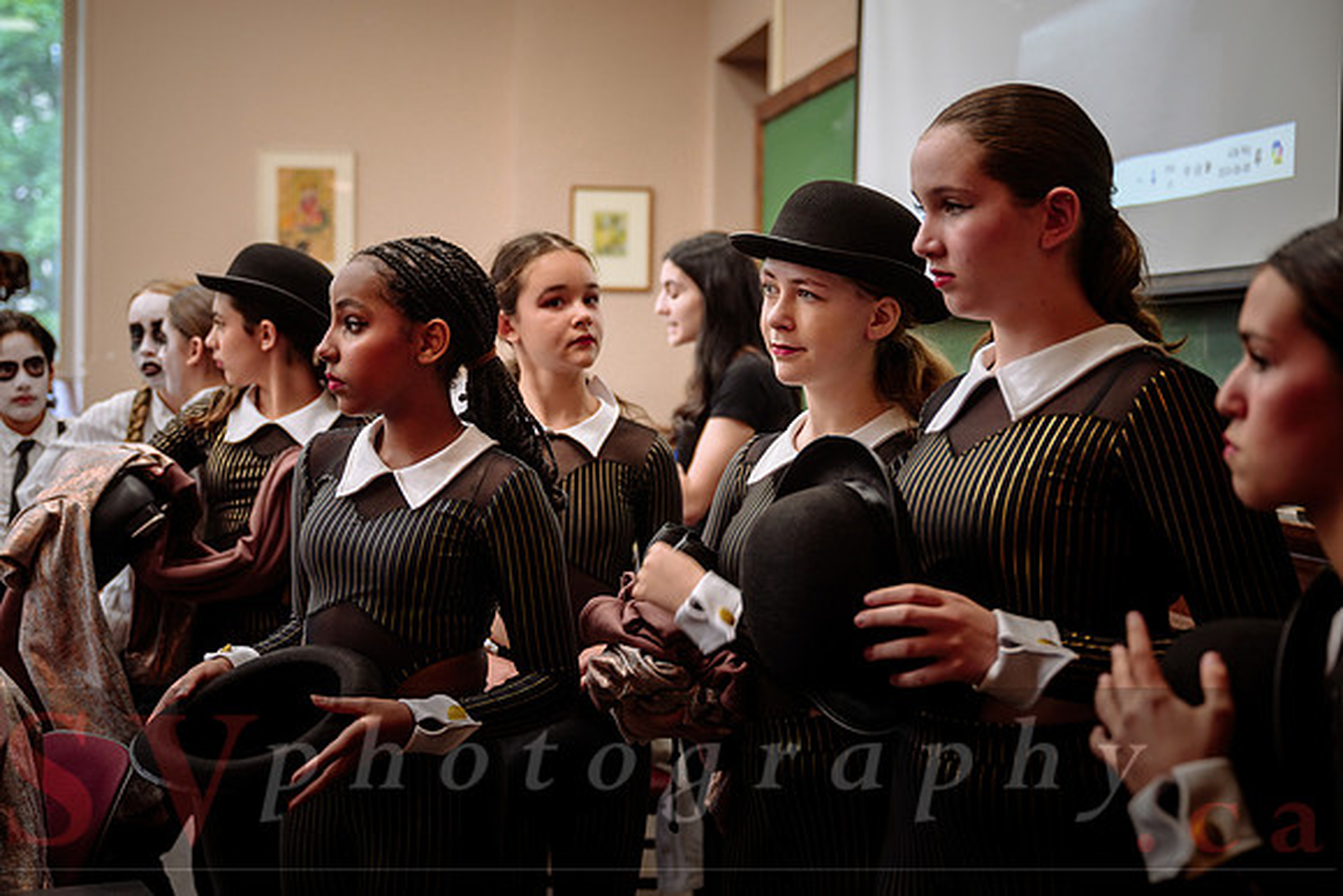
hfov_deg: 38.4
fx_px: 1926
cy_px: 393
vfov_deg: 26.2
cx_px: 589
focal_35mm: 52
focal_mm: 46
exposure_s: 1/160
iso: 500
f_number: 2.8
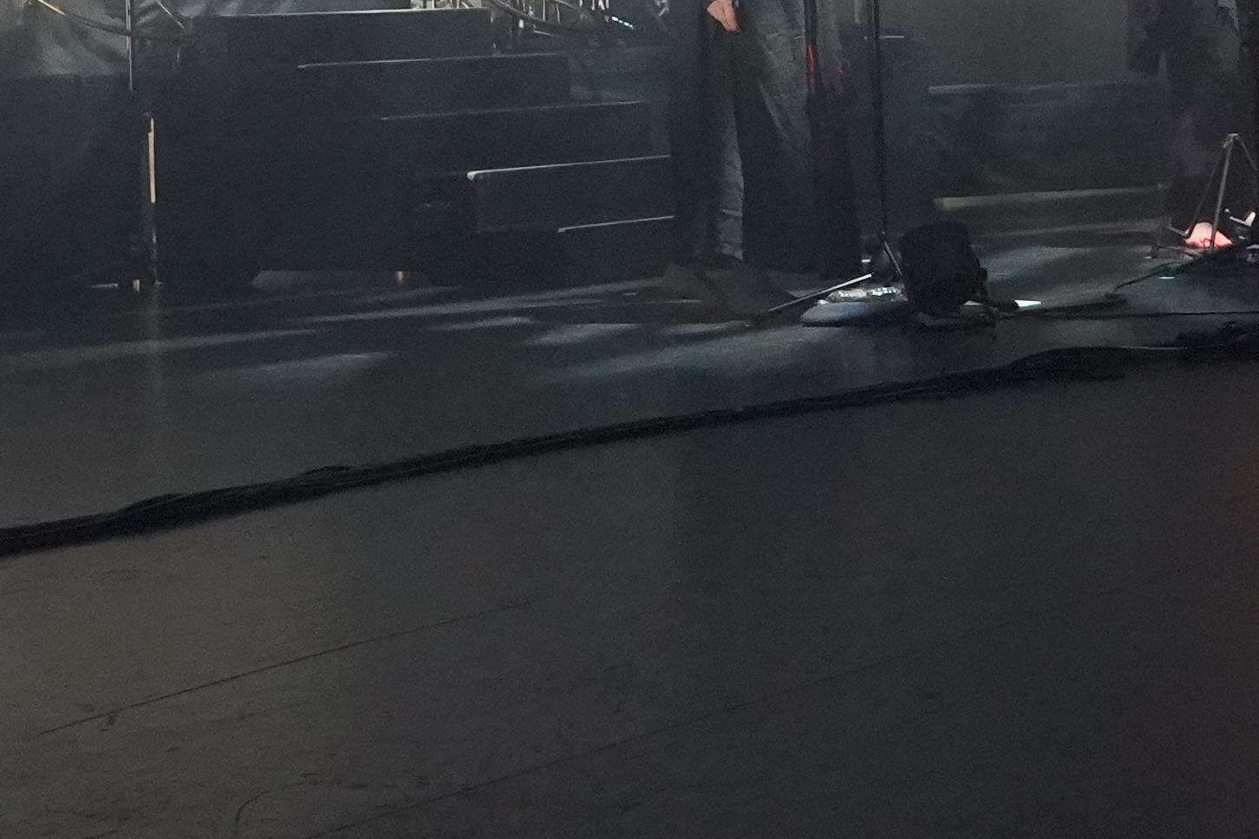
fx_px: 3462
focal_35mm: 99
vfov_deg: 13.3
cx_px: 818
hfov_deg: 20.6
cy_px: -296
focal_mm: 24
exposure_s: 1/160
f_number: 4
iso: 12800
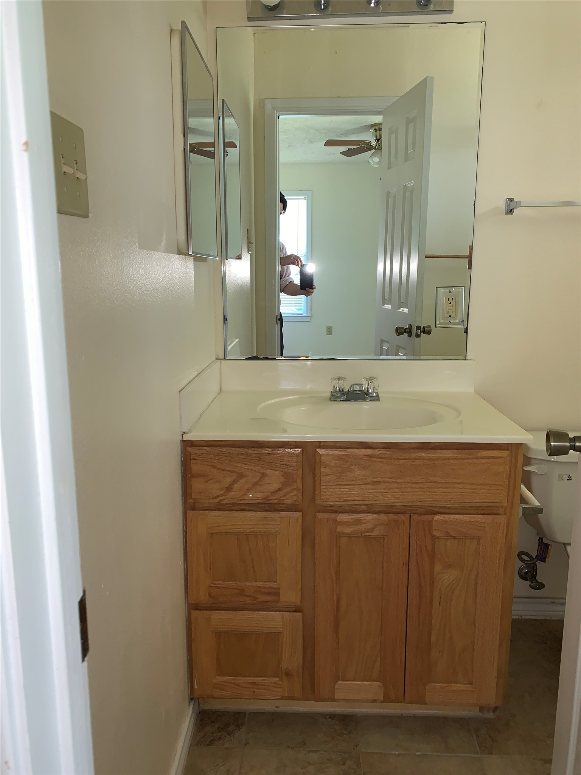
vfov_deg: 67.3
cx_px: 290
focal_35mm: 26
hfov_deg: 53.1
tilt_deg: -10.2
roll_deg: -0.3
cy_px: 388
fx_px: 582
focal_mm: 4.25
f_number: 1.8
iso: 40
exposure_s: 1/17
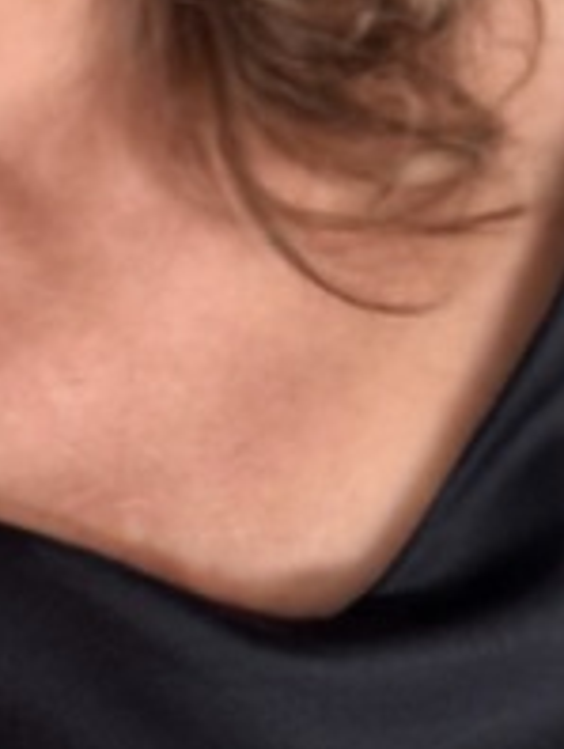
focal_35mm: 218
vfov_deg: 8.9
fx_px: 4726
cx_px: -32
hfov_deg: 6.8
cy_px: -337
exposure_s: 1/55
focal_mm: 6.76
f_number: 1.78
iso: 250
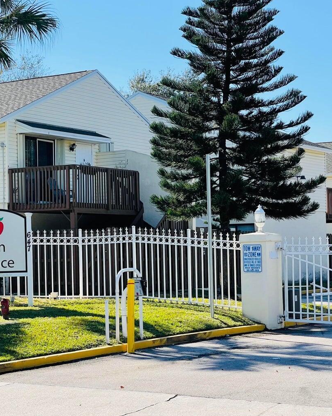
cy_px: 209
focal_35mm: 84
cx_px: 80
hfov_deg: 18.2
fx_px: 1032
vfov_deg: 22.7
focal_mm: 7.5
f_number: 2.2
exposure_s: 1/968
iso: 20
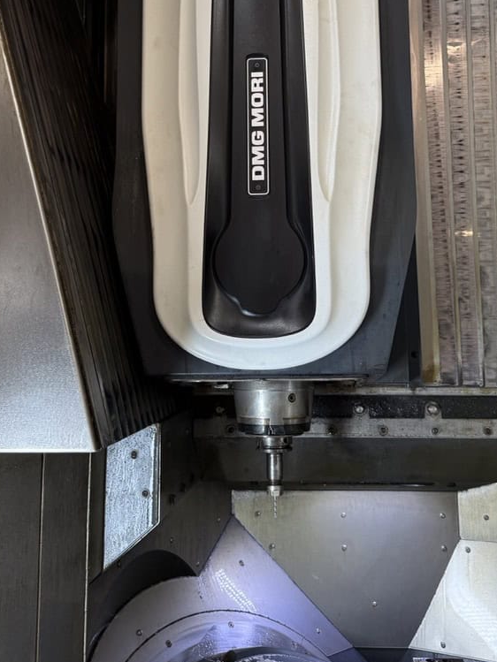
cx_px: 263
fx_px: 785
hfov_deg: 35.1
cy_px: 209
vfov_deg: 44.9
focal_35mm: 41
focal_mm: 6.8
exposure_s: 1/124
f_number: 1.8
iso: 125
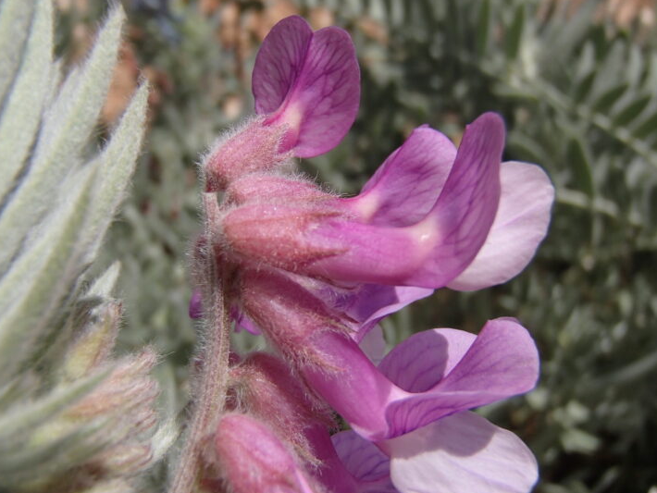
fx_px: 759
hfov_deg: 46.8
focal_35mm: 40
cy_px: 248
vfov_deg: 36.0
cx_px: 344
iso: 100
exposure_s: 1/1250
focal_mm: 6.64
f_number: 4.7
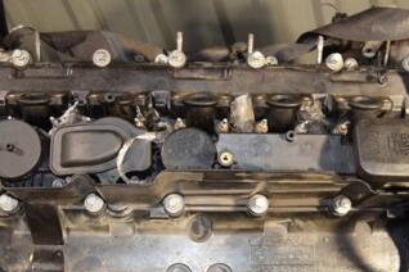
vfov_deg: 26.4
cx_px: 221
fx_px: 579
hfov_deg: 38.9
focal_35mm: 51
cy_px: 164
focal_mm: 18
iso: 800
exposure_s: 1/80
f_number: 5
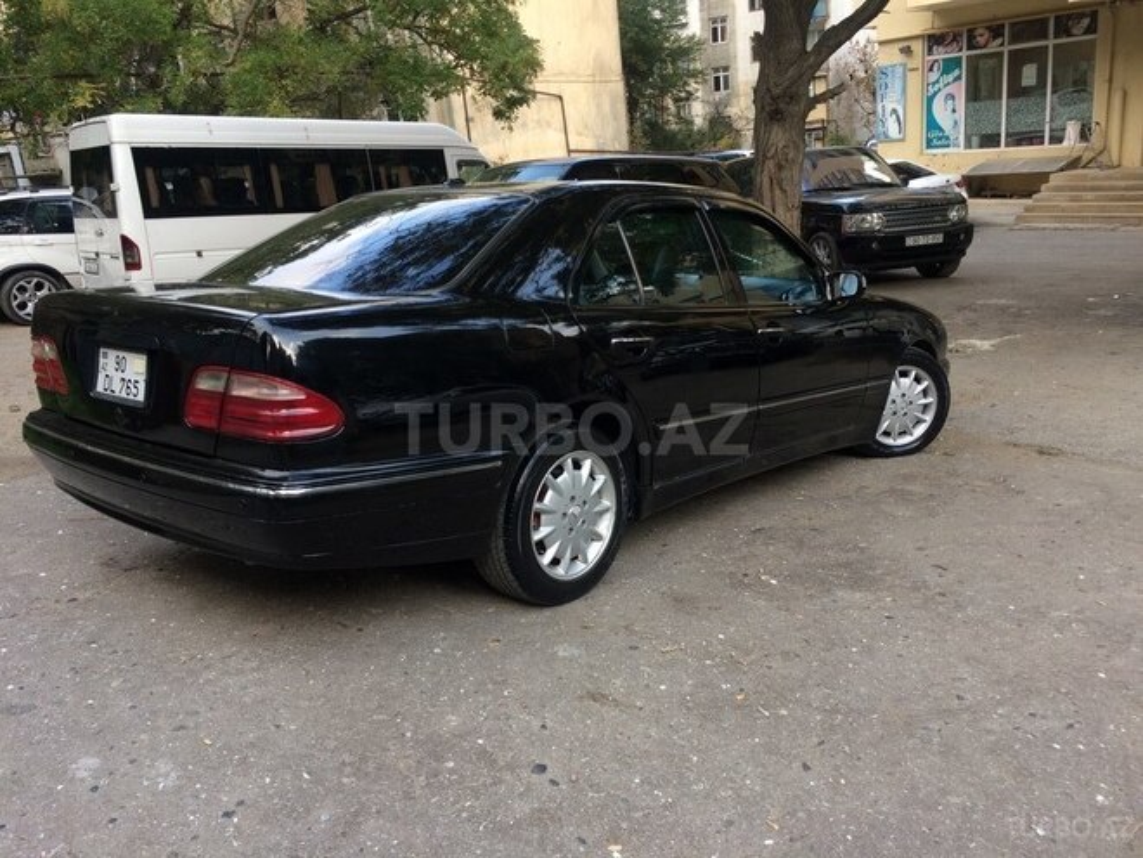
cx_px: 572
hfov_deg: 61.7
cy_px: 429
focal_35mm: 29
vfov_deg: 48.2
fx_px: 958
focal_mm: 4.15
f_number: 2.2
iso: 32
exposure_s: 1/127
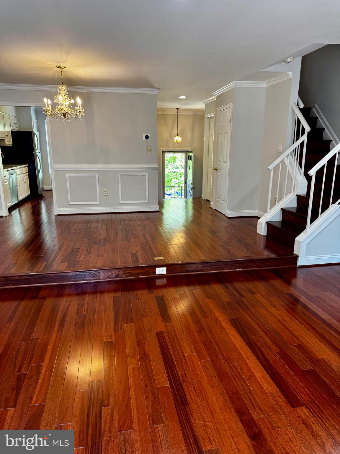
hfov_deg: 56.8
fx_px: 314
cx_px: 170
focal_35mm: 24
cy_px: 227
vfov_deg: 71.6
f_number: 1.78
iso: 100
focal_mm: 6.76
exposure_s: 1/60
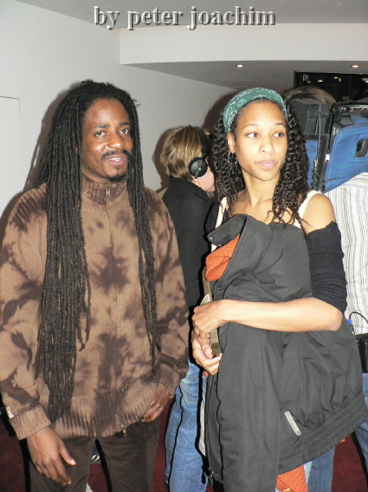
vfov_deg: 52.6
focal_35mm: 35
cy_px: 246
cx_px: 184
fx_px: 496
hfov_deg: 40.7
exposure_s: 1/60
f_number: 2.8
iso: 300
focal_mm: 6
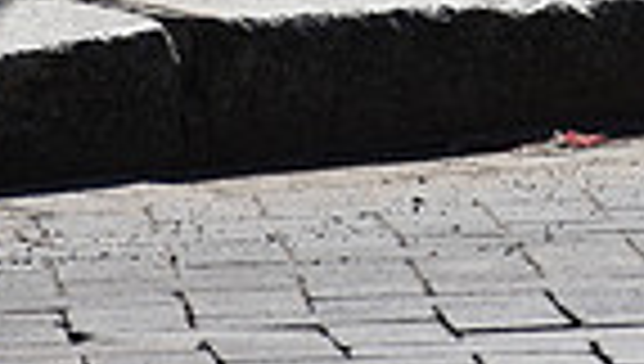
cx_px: 1022
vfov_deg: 1.8
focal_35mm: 668
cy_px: -380
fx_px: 11428
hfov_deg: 3.2
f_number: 10
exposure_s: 1/400
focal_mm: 105
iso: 200
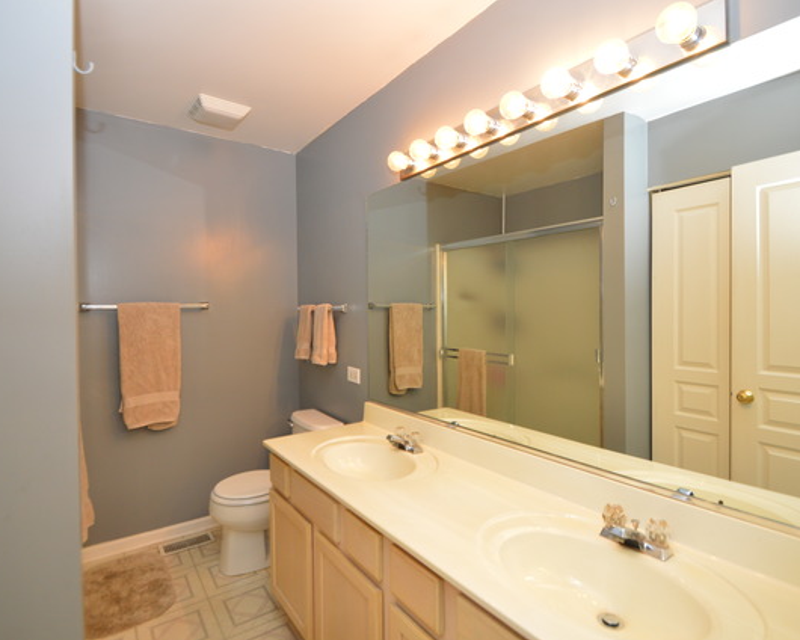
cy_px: 320
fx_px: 403
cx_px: 389
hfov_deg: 89.6
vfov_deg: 77.0
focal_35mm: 17
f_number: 4
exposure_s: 1/60
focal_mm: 10
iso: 400
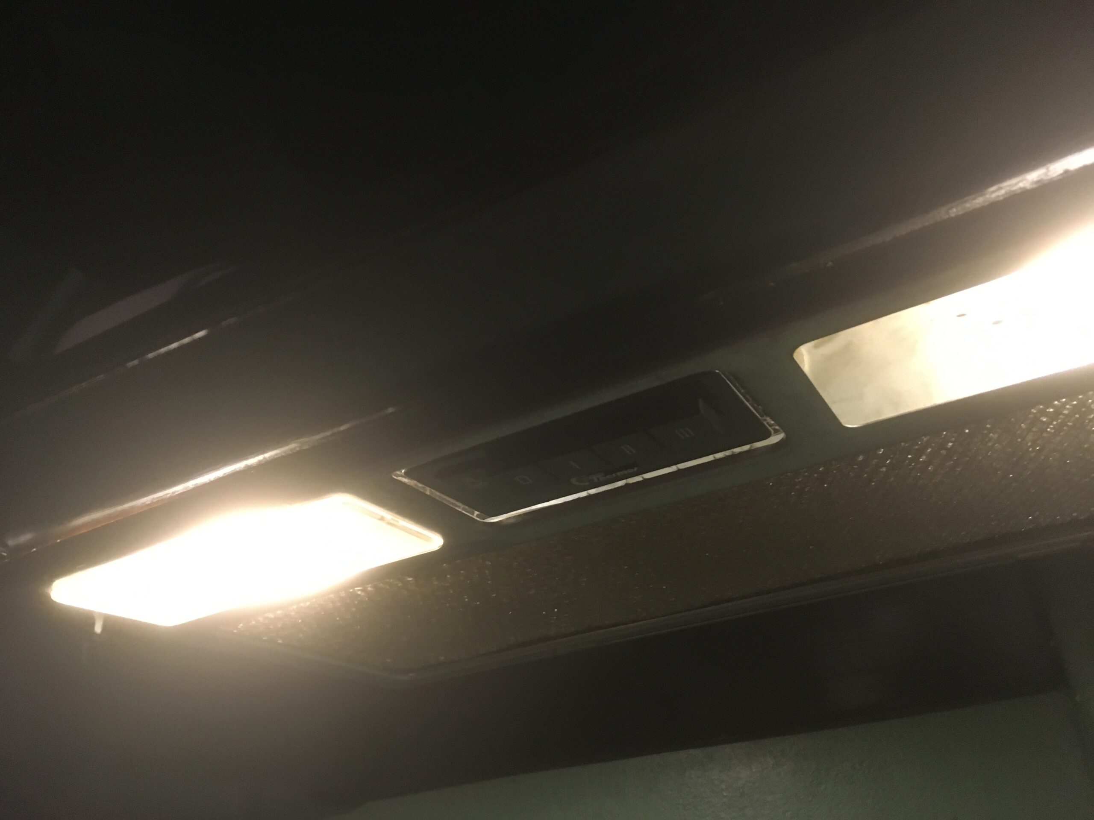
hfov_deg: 61.7
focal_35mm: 29
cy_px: 410
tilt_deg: +28.6
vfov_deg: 48.2
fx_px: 917
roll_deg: +2.3
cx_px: 547
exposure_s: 1/17
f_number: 2.2
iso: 200
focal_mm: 4.15
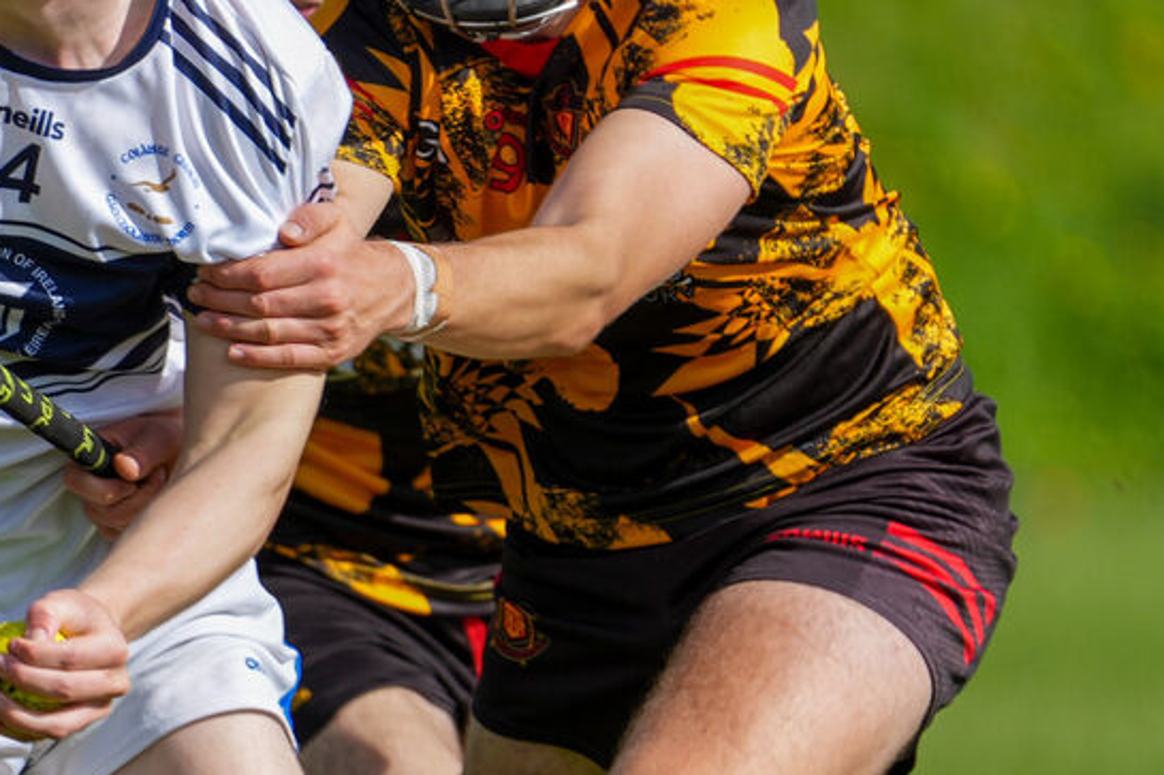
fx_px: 42729
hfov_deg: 1.6
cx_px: 92
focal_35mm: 1322
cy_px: 322
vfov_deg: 1.0
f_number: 6.3
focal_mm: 600
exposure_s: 1/800
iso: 160
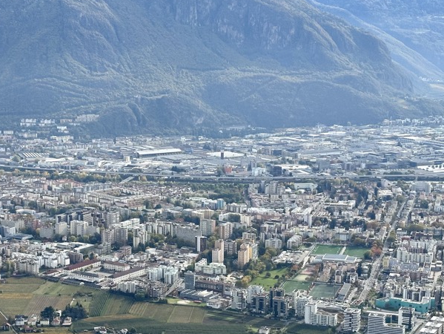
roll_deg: +0.3
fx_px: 1052
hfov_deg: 23.8
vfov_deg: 17.9
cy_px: 252
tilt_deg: -13.7
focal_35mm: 82
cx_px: 190
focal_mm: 6.86
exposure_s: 1/2028
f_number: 1.78
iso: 64
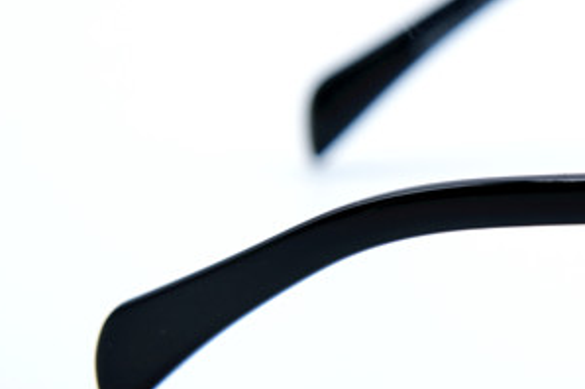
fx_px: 3490
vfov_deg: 6.4
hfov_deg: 9.3
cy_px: 41
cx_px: 925
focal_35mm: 215
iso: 160
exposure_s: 1/160
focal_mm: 42.5
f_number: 5.6
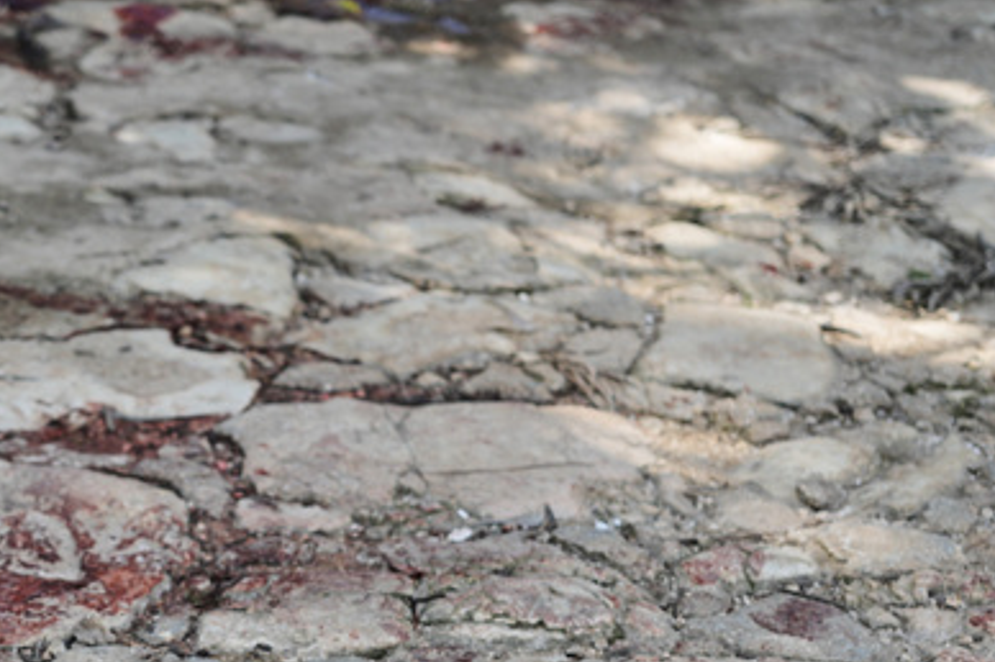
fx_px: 3645
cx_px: 144
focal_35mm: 132
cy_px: 477
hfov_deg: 15.4
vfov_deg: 10.4
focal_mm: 50
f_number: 2.8
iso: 160
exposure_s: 1/320
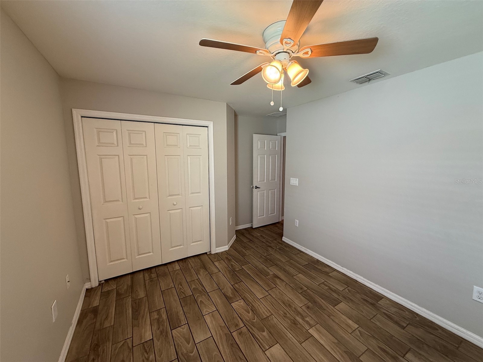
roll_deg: +0.2
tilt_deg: -2.6
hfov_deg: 102.1
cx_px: 242
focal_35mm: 14
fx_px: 195
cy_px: 181
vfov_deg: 85.7
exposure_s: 1/99
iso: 200
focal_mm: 2.22
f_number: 2.2
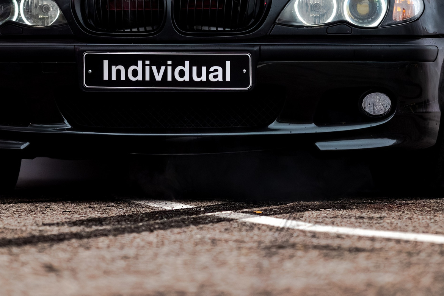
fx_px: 2394
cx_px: 211
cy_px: 14
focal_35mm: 194
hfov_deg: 10.6
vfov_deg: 7.1
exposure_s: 1/640
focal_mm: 85
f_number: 2.2
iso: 800
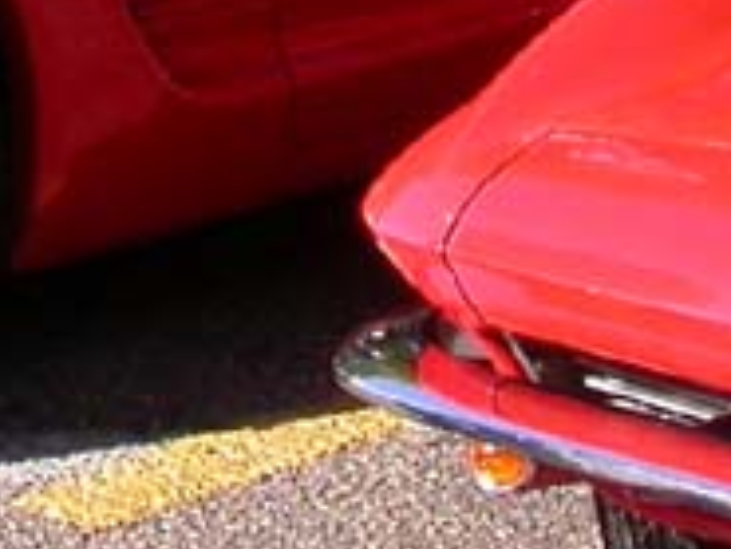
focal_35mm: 210
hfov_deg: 9.3
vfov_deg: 6.8
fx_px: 4438
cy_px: -616
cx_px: -209
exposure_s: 1/165
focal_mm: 7.85
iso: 100
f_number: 5.3
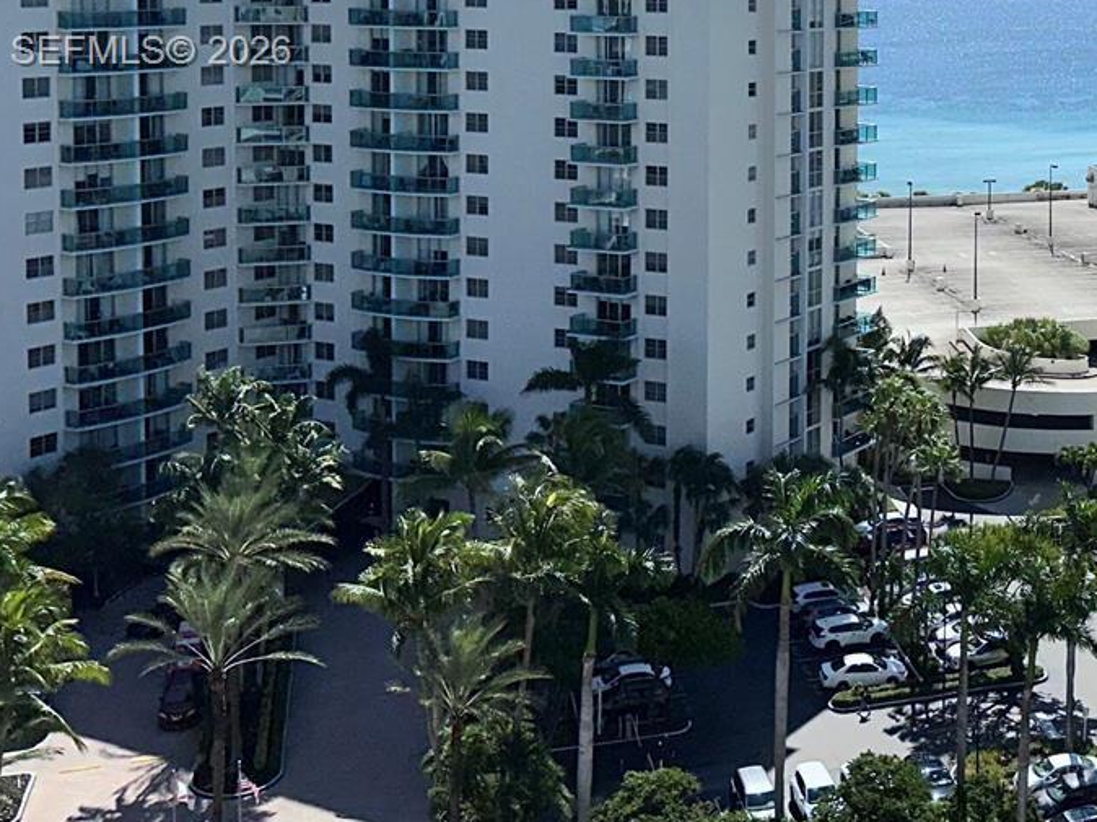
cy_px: 54
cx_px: 1087
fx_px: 1806
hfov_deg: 31.4
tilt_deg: -3.5
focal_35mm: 57
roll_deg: -1.3
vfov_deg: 24.8
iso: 50
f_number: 1.78
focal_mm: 6.86
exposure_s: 1/18519
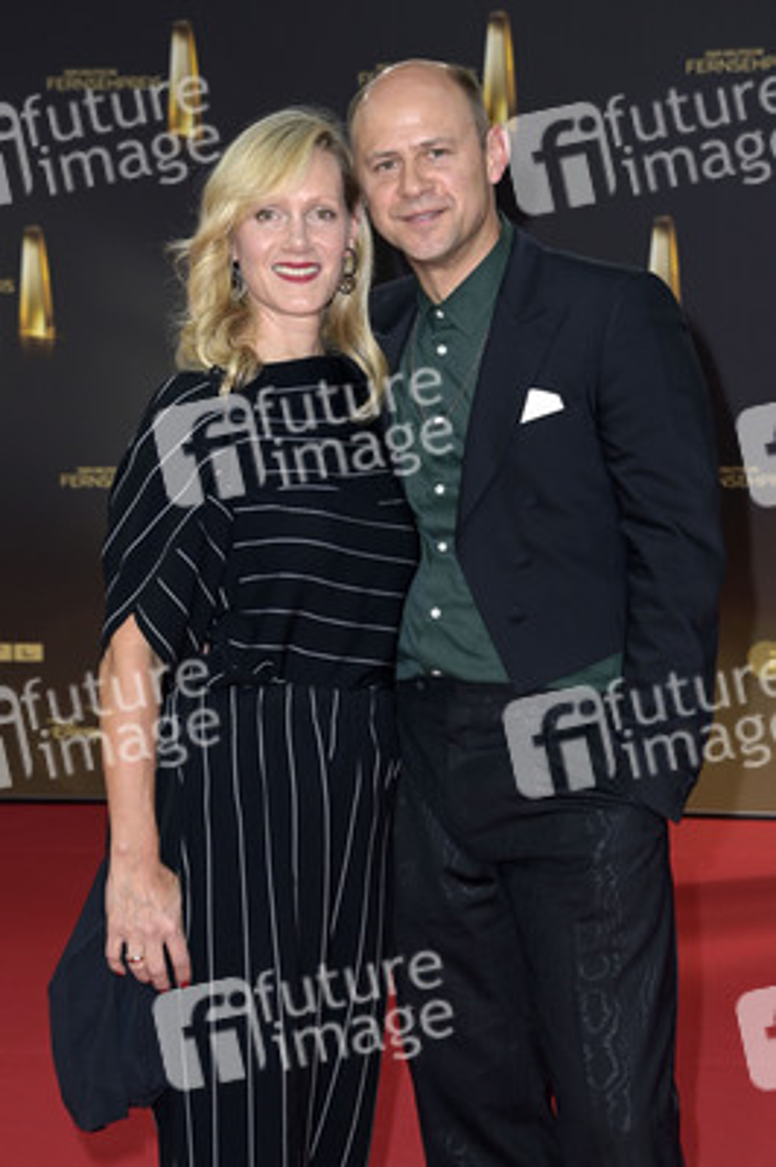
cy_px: 584
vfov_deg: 26.0
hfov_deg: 17.5
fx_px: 2526
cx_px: 388
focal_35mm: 78
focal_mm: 78
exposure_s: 1/250
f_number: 6.3
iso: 800
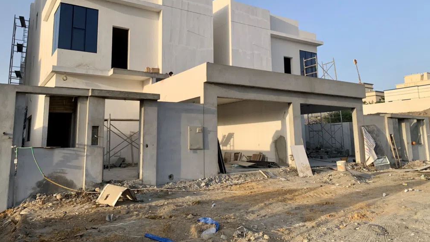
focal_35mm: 29
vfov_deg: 40.0
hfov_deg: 66.0
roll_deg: +0.3
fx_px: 331
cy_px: 93
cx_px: 211
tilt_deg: +8.8
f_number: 1.8
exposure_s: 1/1111
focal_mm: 4.25
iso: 25
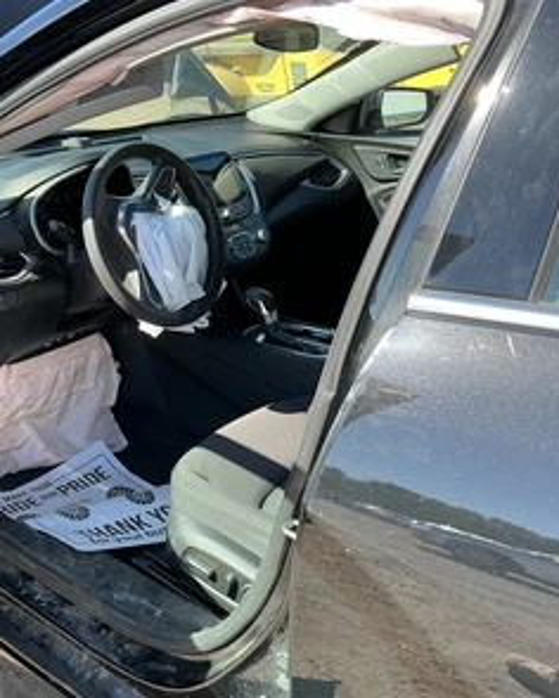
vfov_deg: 49.1
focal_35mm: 37
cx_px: 95
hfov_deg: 38.3
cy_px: 353
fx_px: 765
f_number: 1.8
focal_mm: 3
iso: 25
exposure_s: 1/245
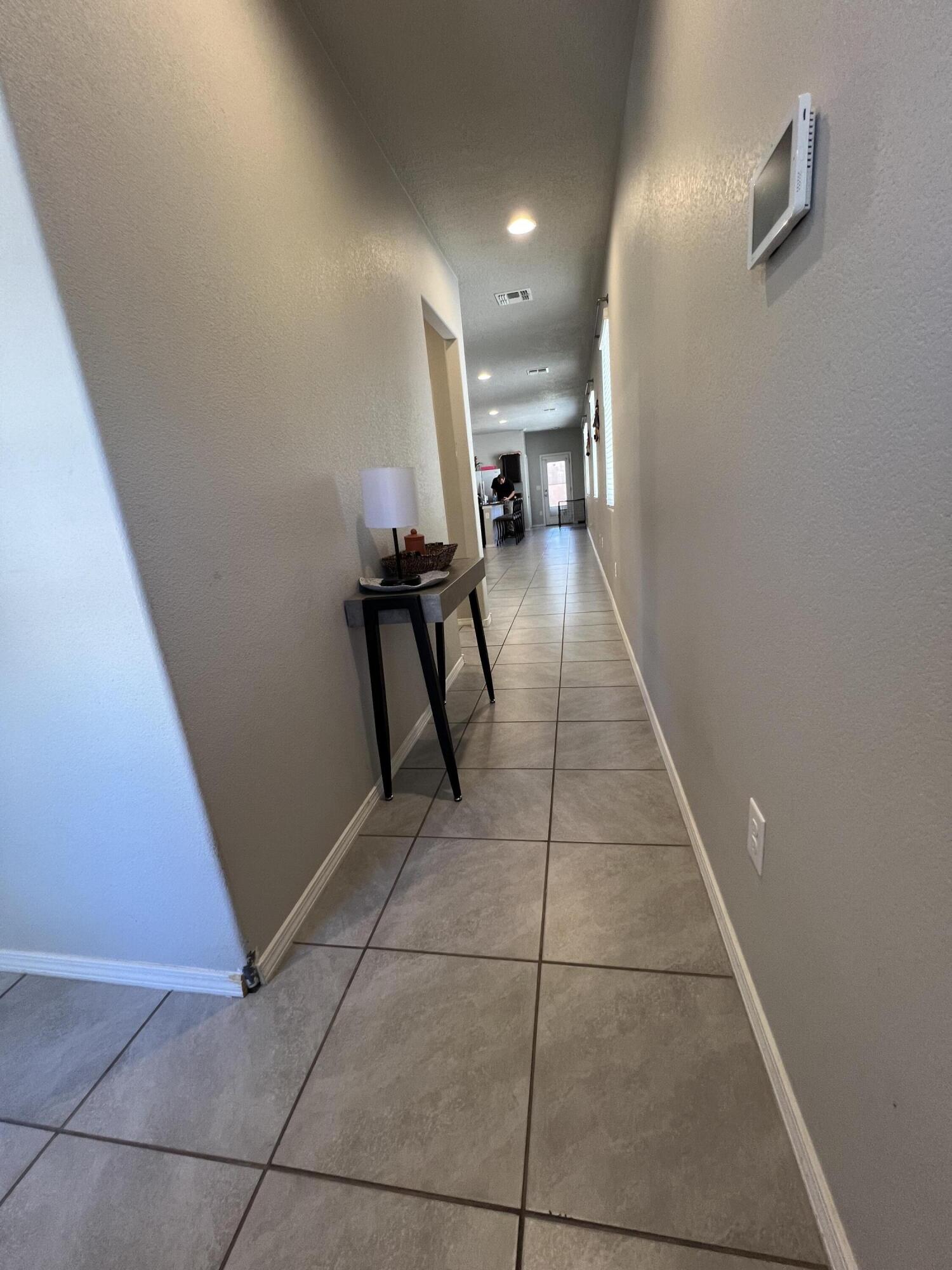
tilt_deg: -15.8
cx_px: 476
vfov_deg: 106.2
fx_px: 477
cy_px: 635
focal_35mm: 13
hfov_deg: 89.9
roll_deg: +5.4
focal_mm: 1.57
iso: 200
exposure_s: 1/60
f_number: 1.8
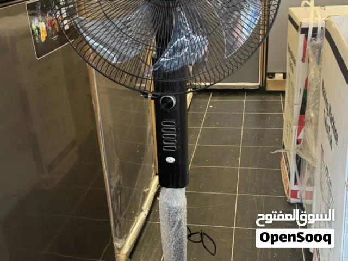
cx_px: 174
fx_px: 241
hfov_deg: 71.6
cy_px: 130
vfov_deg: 56.8
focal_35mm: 24
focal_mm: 6.76
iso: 160
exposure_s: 1/50
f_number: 1.78
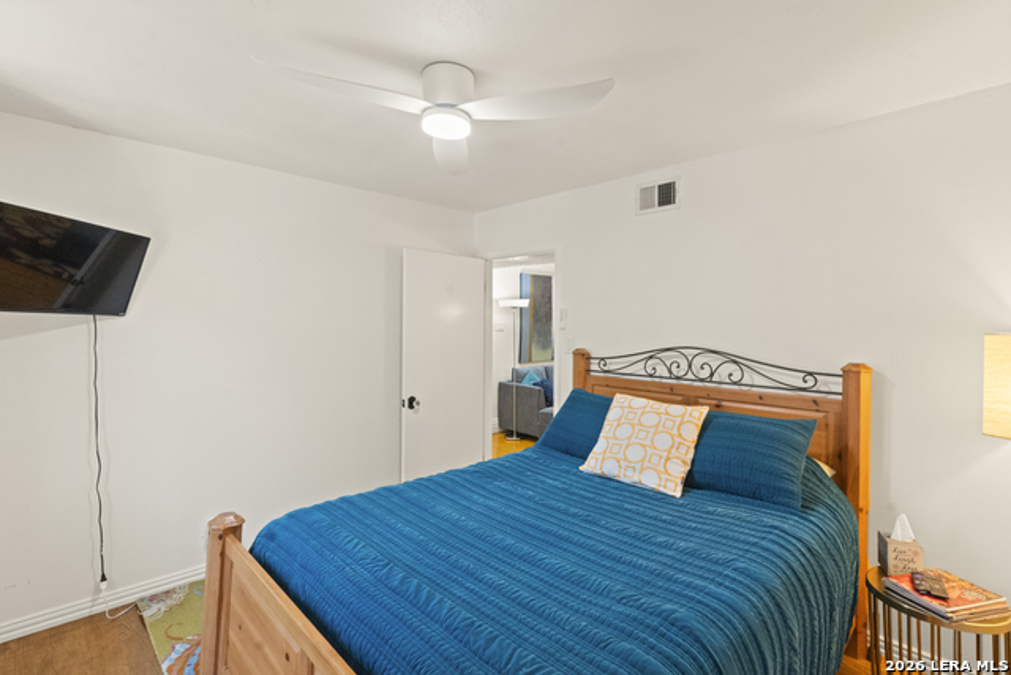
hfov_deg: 93.3
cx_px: 506
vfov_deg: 70.5
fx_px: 477
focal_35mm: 17
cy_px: 338
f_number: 9
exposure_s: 1/30
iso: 10000
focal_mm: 17
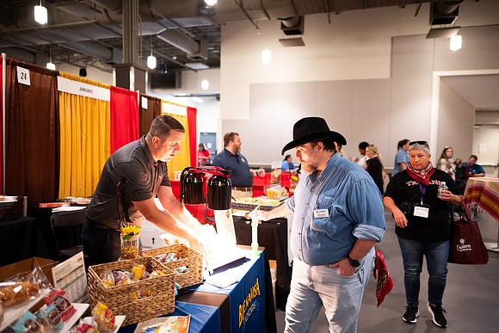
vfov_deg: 53.2
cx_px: 250
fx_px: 333
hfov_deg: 73.7
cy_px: 166
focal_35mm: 24
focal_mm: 24
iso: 1250
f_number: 1.8
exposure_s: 1/200
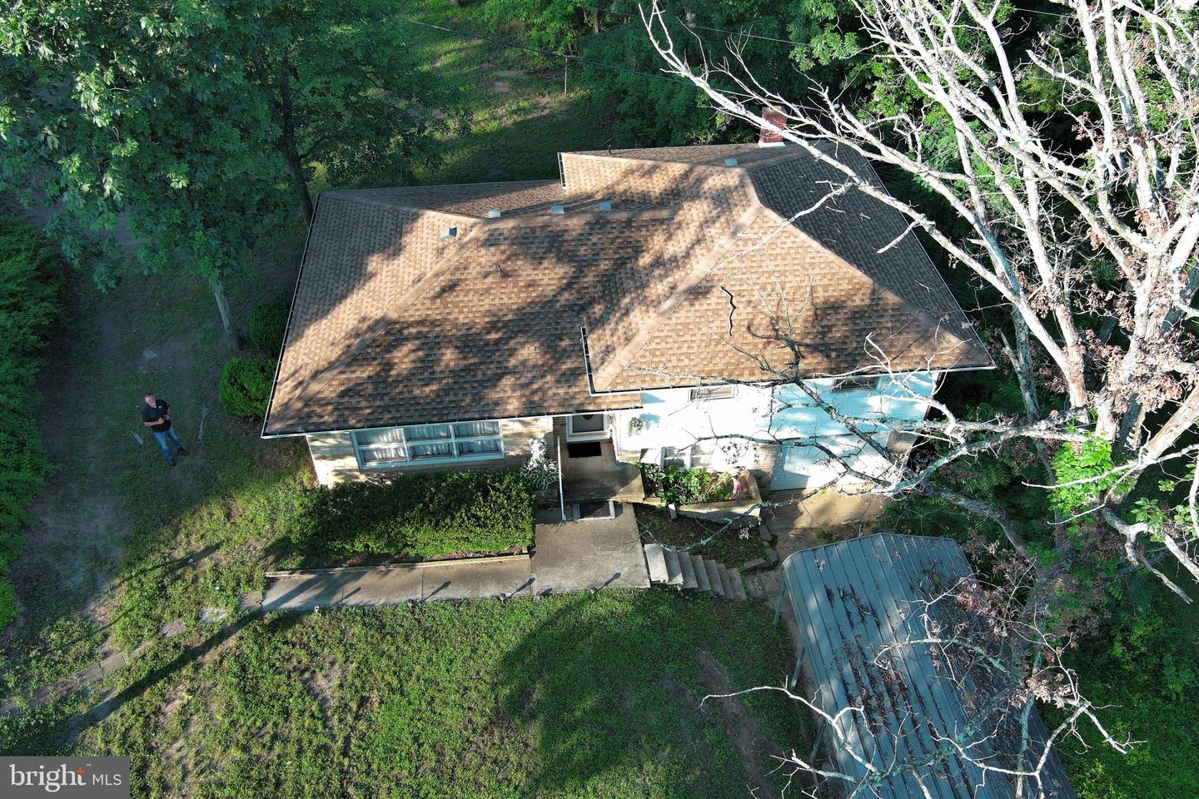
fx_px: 966
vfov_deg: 45.0
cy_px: 400
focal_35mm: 29
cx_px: 600
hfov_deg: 63.7
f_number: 2.8
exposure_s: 1/217
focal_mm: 10.57
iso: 100
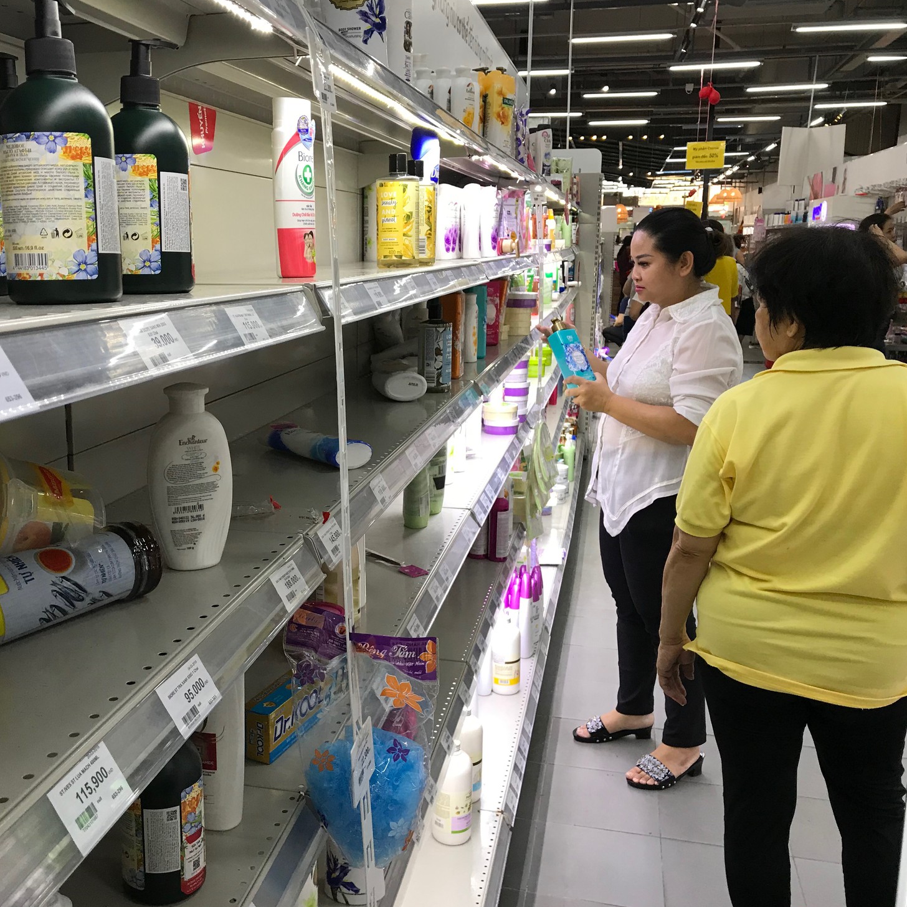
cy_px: 462
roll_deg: -0.4
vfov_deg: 48.4
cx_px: 344
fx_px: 1008
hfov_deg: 48.0
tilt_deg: -11.7
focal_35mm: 34
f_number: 1.8
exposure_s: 1/33
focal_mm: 3.99
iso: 25
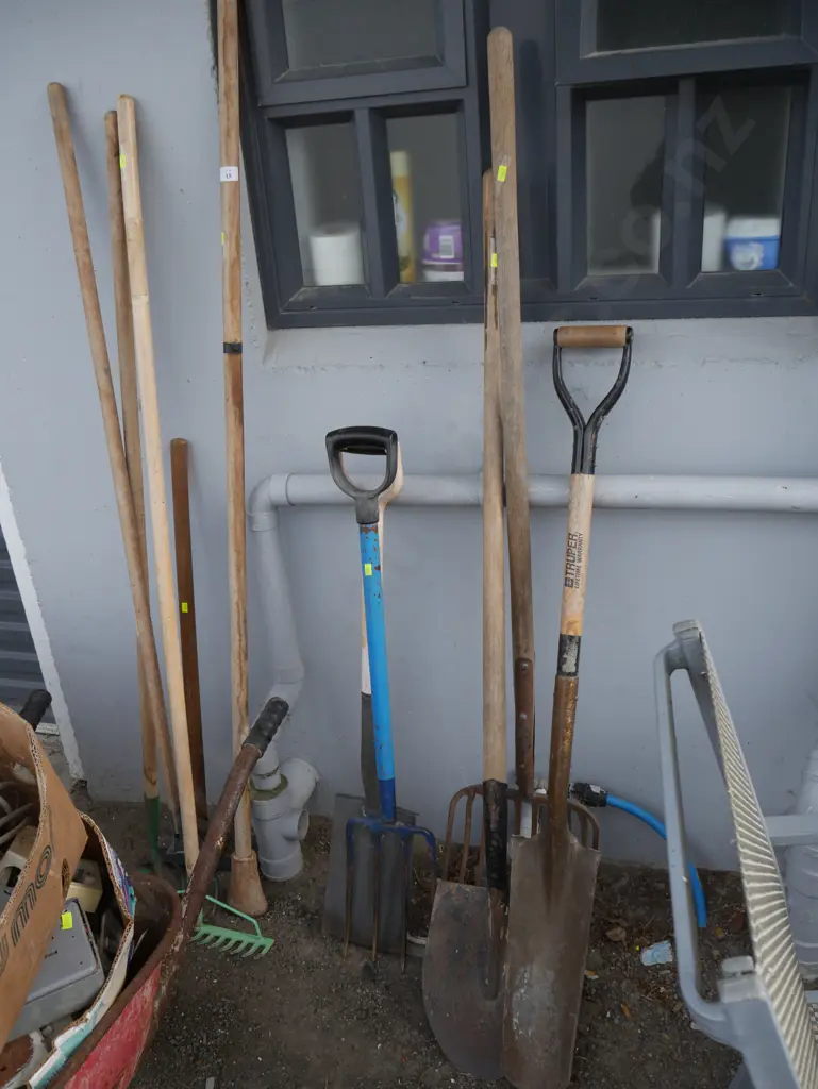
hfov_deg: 49.8
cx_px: 409
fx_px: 881
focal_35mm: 28
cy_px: 544
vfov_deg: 63.4
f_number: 5
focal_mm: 14
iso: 200
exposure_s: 1/250
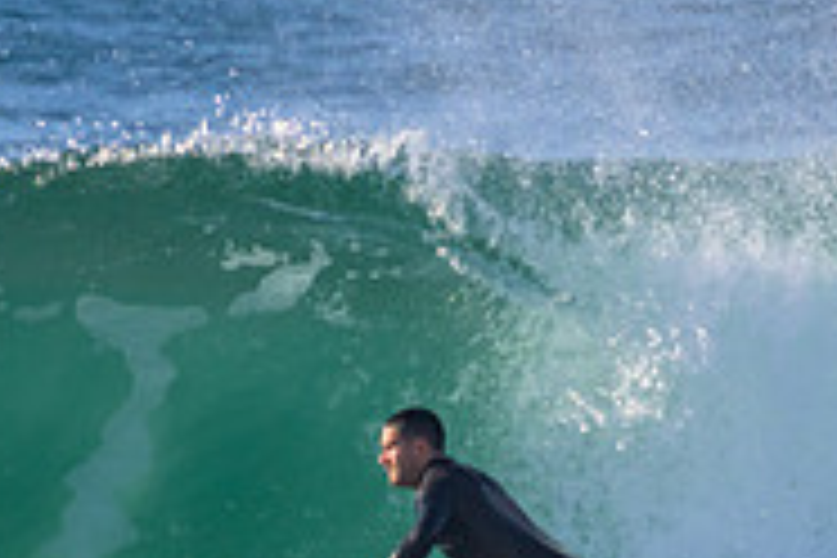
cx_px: 338
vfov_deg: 0.6
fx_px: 58097
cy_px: 632
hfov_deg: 0.8
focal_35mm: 2499
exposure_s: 1/1250
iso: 1100
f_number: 11
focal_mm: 800
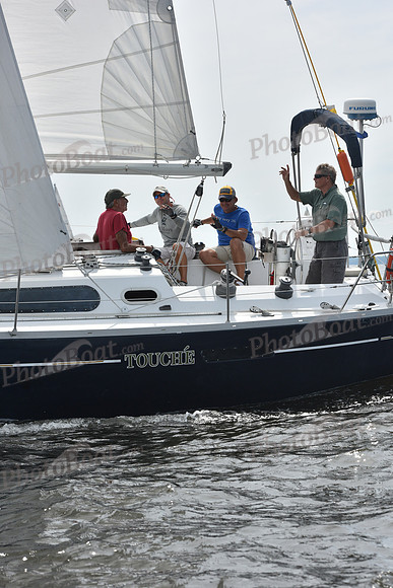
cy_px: 294
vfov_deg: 22.6
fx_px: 1473
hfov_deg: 15.2
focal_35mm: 90
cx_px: 196
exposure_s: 1/1250
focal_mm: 90
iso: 320
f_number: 8
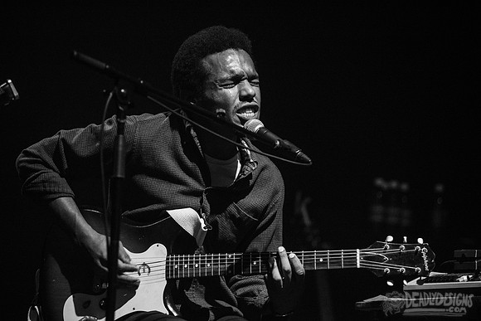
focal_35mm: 145
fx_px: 1938
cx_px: 240
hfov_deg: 14.2
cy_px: 160
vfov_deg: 9.5
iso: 2500
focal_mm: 145
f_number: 3.2
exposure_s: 1/100
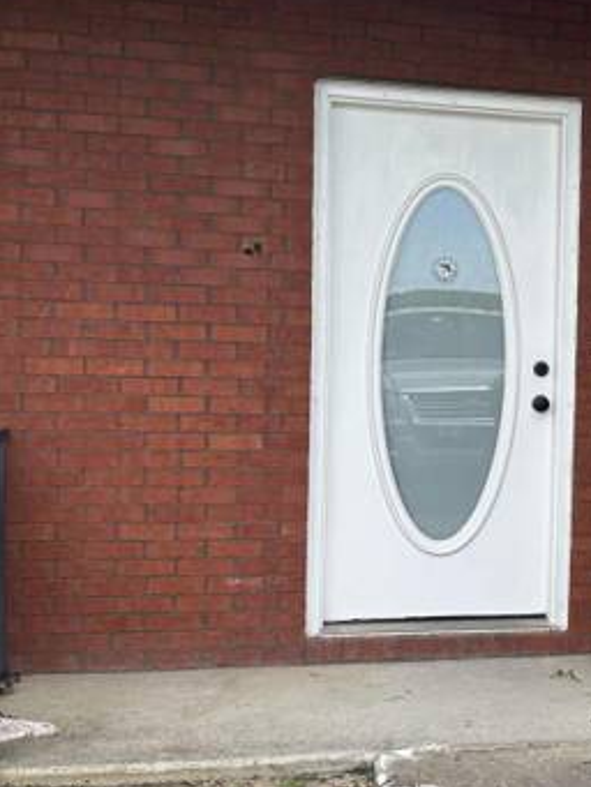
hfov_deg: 22.9
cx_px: 660
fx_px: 1365
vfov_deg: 32.2
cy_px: 398
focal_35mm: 60
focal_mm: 6.86
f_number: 1.78
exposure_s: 1/810
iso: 80
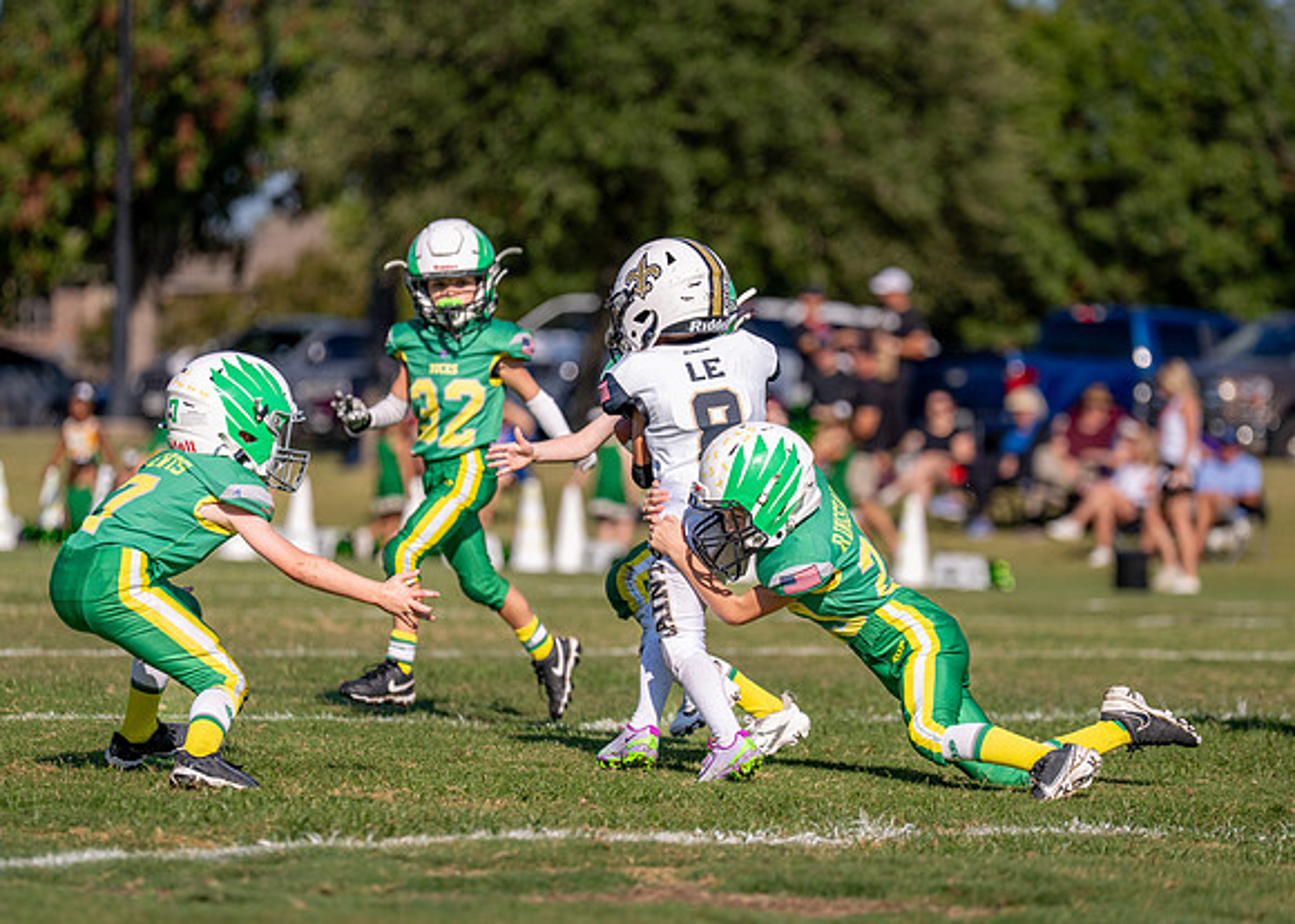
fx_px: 7544
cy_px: 491
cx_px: 688
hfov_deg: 9.8
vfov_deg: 7.0
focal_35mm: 205
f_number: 2.8
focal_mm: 156
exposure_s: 1/6400
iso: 250
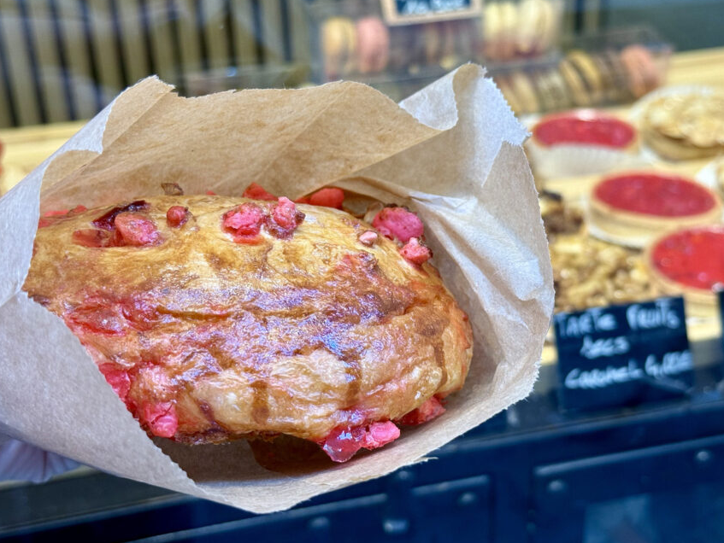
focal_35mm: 58
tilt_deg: -28.2
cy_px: 226
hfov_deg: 33.2
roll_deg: +1.2
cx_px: 412
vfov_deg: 25.2
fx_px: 1214
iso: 80
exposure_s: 1/100
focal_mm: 6.76
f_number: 1.78
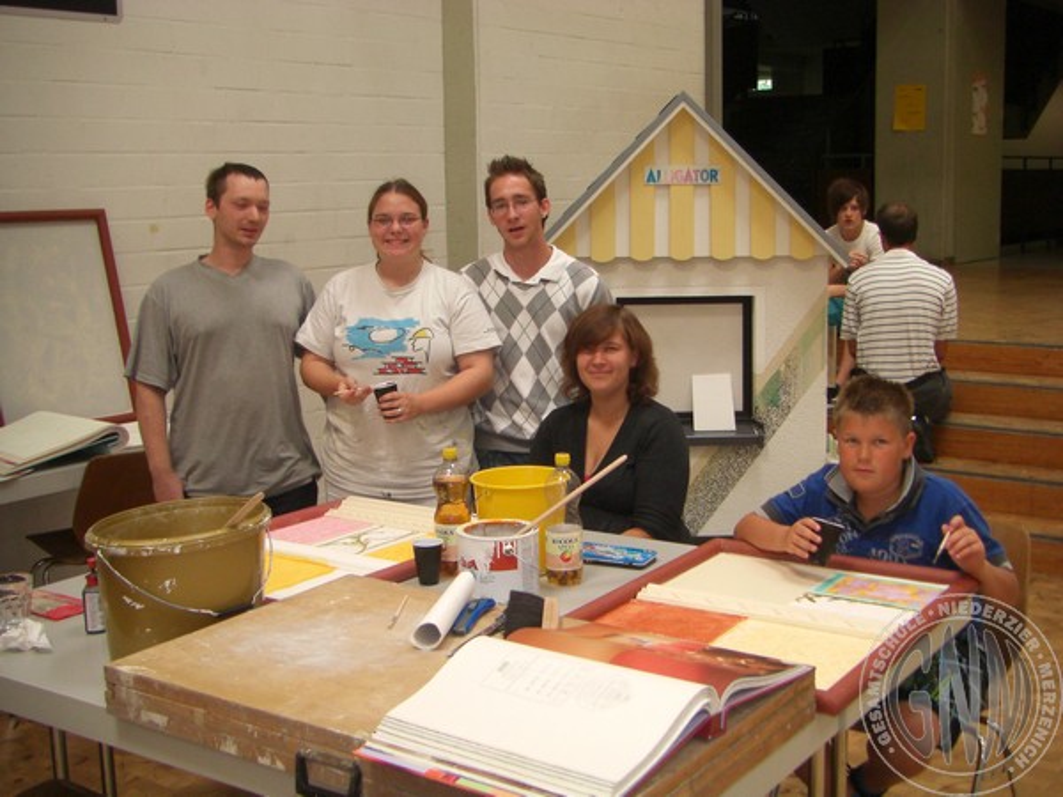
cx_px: 532
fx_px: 1351
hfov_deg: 42.9
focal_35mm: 44
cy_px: 398
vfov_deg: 32.9
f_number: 3.5
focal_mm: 7.4
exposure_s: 1/60
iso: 200
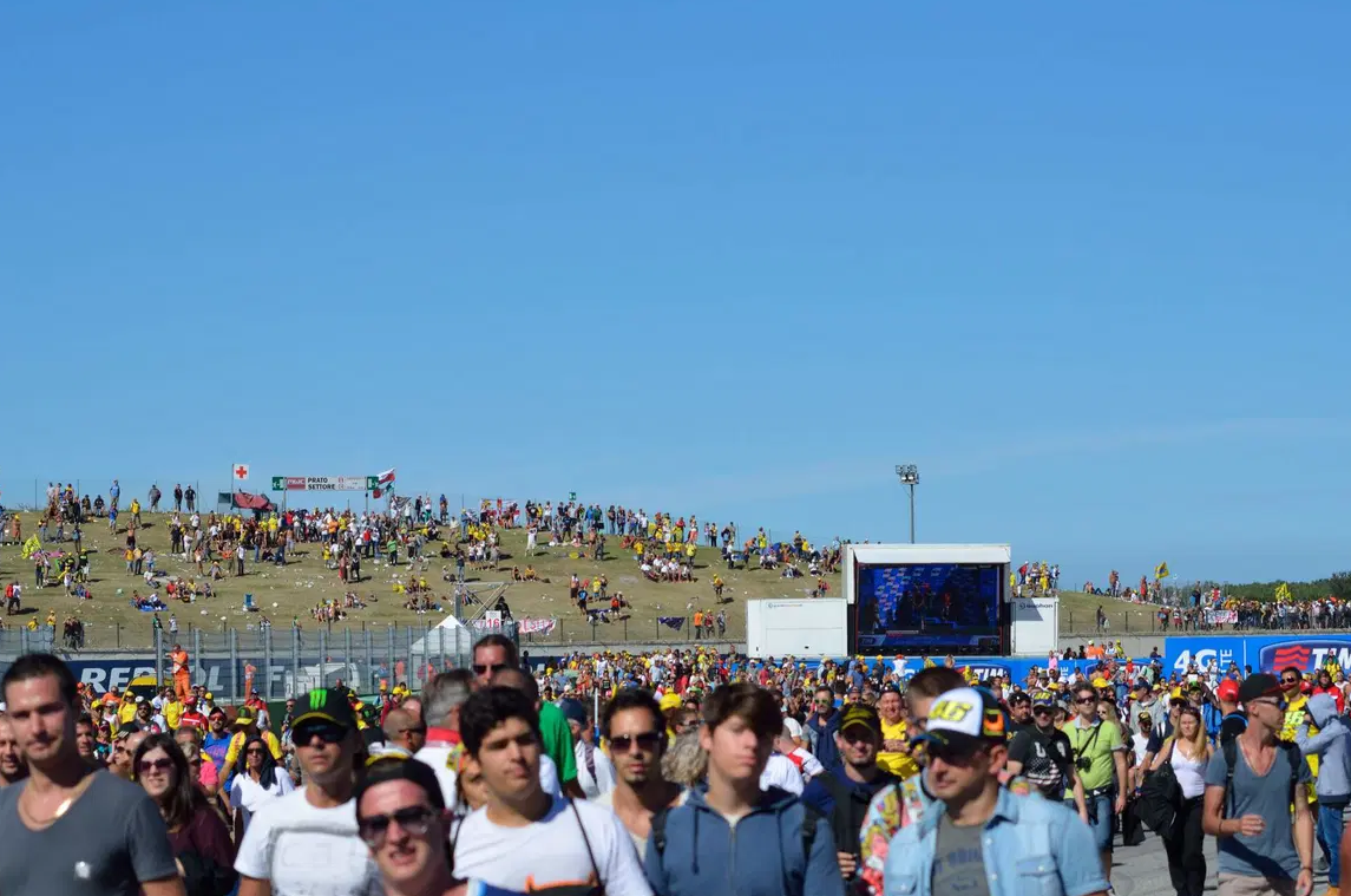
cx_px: 667
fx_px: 4121
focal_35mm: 110
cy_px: 443
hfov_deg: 18.6
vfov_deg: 12.4
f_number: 8
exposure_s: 1/2000
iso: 320
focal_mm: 70
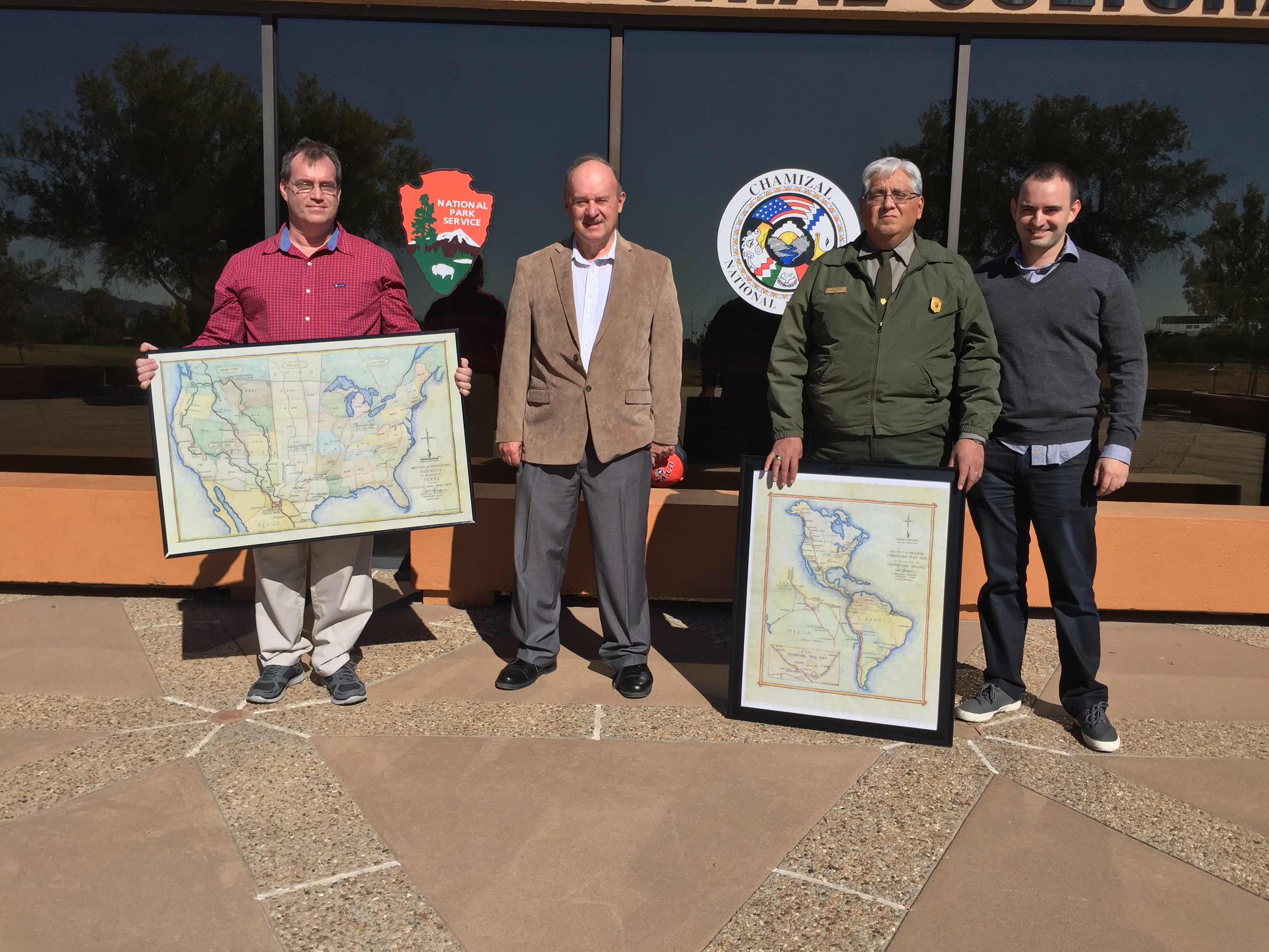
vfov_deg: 48.2
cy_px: 476
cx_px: 634
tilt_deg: -7.1
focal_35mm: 29
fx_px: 1063
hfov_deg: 61.7
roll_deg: -2.2
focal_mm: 4.15
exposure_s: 1/4405
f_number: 2.2
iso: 32
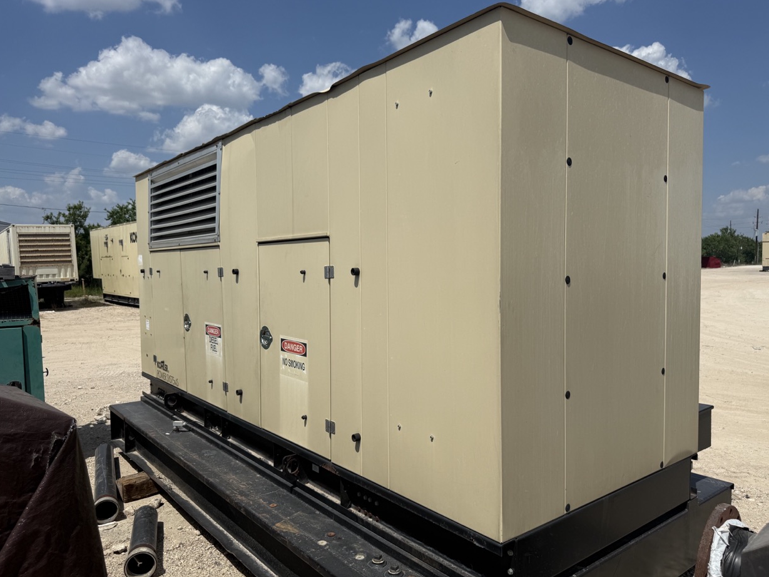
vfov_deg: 54.9
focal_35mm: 25
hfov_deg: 69.4
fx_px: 555
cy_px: 298
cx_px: 392
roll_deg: +0.4
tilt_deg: -3.6
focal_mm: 6.76
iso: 80
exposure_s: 1/11905
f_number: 1.78
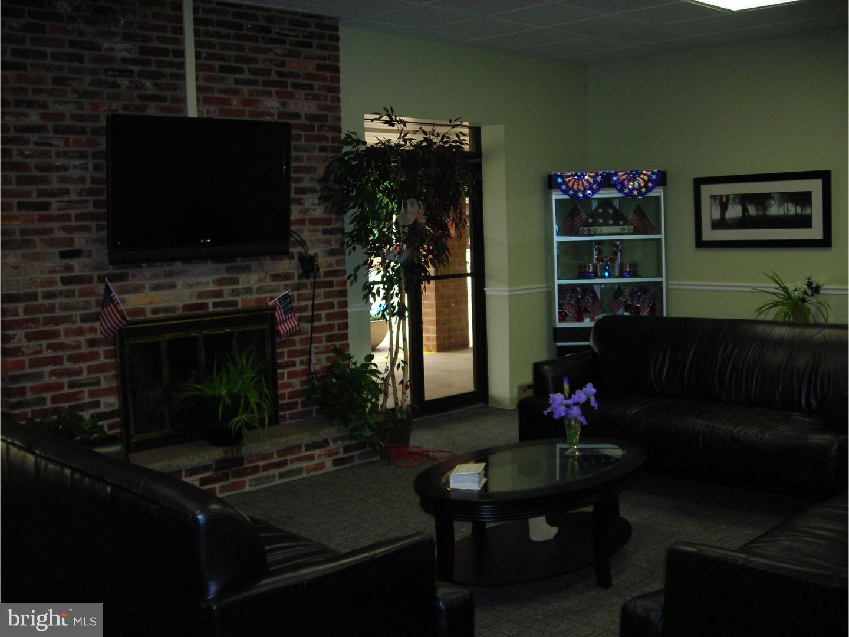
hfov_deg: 49.0
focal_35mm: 38
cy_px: 318
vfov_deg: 37.7
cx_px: 424
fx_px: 932
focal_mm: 6.3
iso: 152
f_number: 3.2
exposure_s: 1/60.1
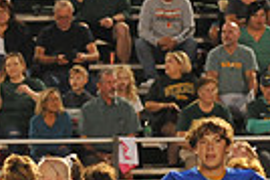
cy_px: 360
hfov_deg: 3.5
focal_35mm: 583
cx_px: -248
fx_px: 4367
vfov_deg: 2.3
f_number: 5.6
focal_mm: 135
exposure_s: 1/125
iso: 5000
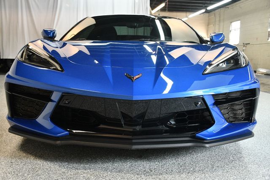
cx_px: 135
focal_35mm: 39
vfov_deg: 34.2
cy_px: 90
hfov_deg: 49.6
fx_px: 292
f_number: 3.8
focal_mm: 26
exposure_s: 1/125
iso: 1800
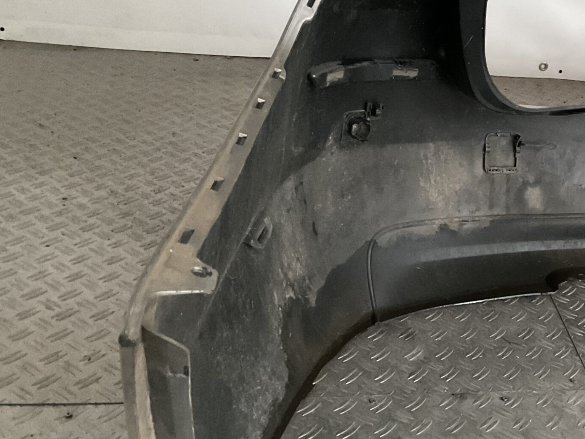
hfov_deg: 33.4
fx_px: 913
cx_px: 540
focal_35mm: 54
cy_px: 286
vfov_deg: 26.9
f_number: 1.8
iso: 400
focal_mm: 3
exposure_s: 1/25
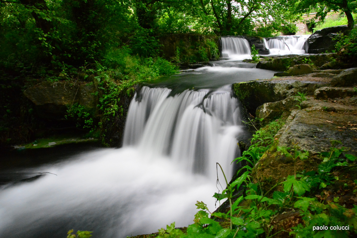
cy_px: 119
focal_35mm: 27
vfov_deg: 48.0
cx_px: 178
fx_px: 268
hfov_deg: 67.4
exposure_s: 4
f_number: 13
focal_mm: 18
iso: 6400
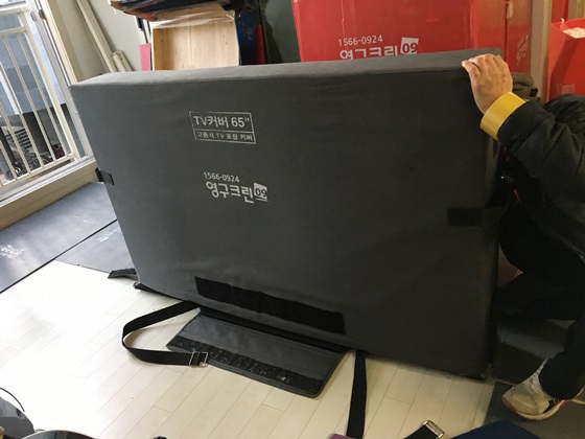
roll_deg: +11.2
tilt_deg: -26.4
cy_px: 220
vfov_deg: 48.2
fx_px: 490
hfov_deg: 61.7
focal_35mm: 29
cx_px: 292
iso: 160
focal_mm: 4.15
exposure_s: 1/30
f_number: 2.2
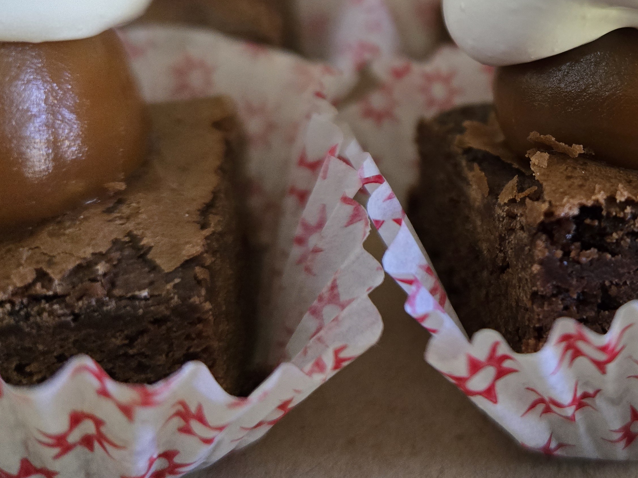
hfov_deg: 42.9
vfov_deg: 34.4
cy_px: 119
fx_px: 756
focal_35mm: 41
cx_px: 540
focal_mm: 5.4
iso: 800
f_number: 1.8
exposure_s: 1/60
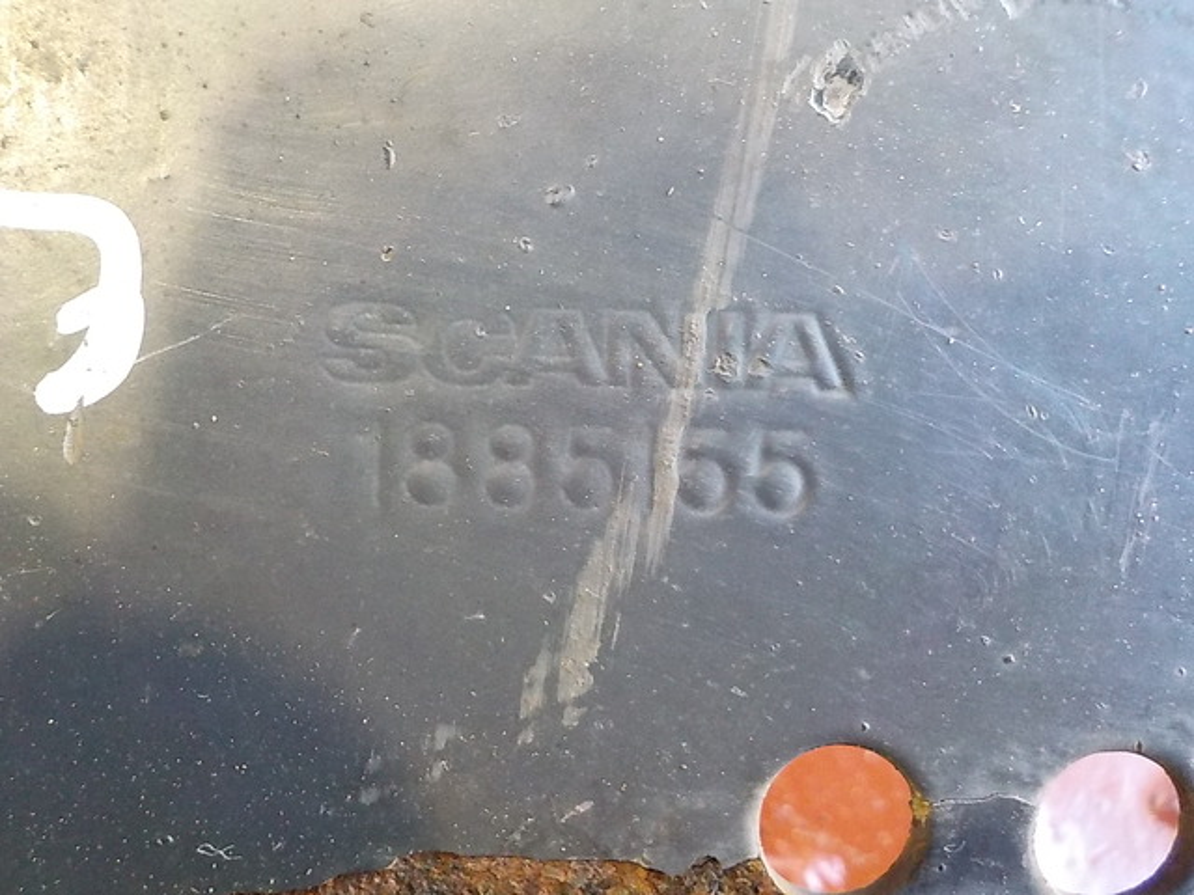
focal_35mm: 30
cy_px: 448
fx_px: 1035
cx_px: 597
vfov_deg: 46.8
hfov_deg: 60.0
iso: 800
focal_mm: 4.1
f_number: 3.3
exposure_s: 1/30
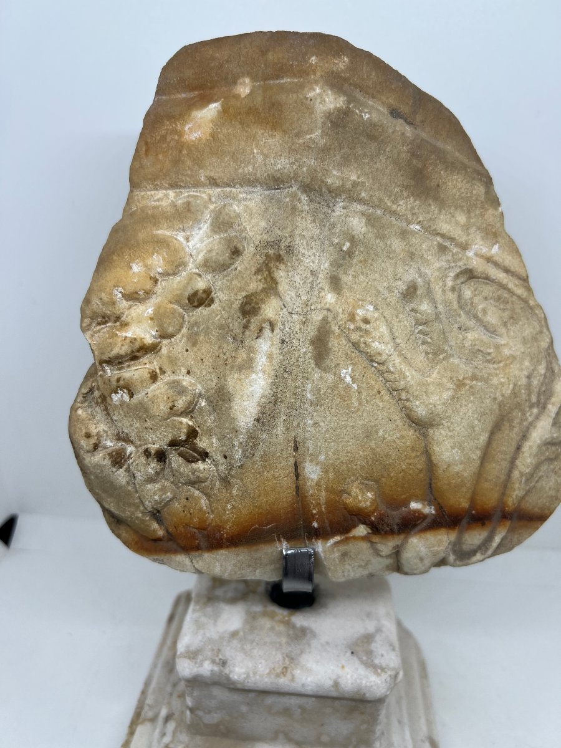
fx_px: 562
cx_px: 280
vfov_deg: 67.3
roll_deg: -0.5
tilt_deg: -20.3
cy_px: 374
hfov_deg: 53.1
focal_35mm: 26
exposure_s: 1/365
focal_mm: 5.7
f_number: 1.5
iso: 50
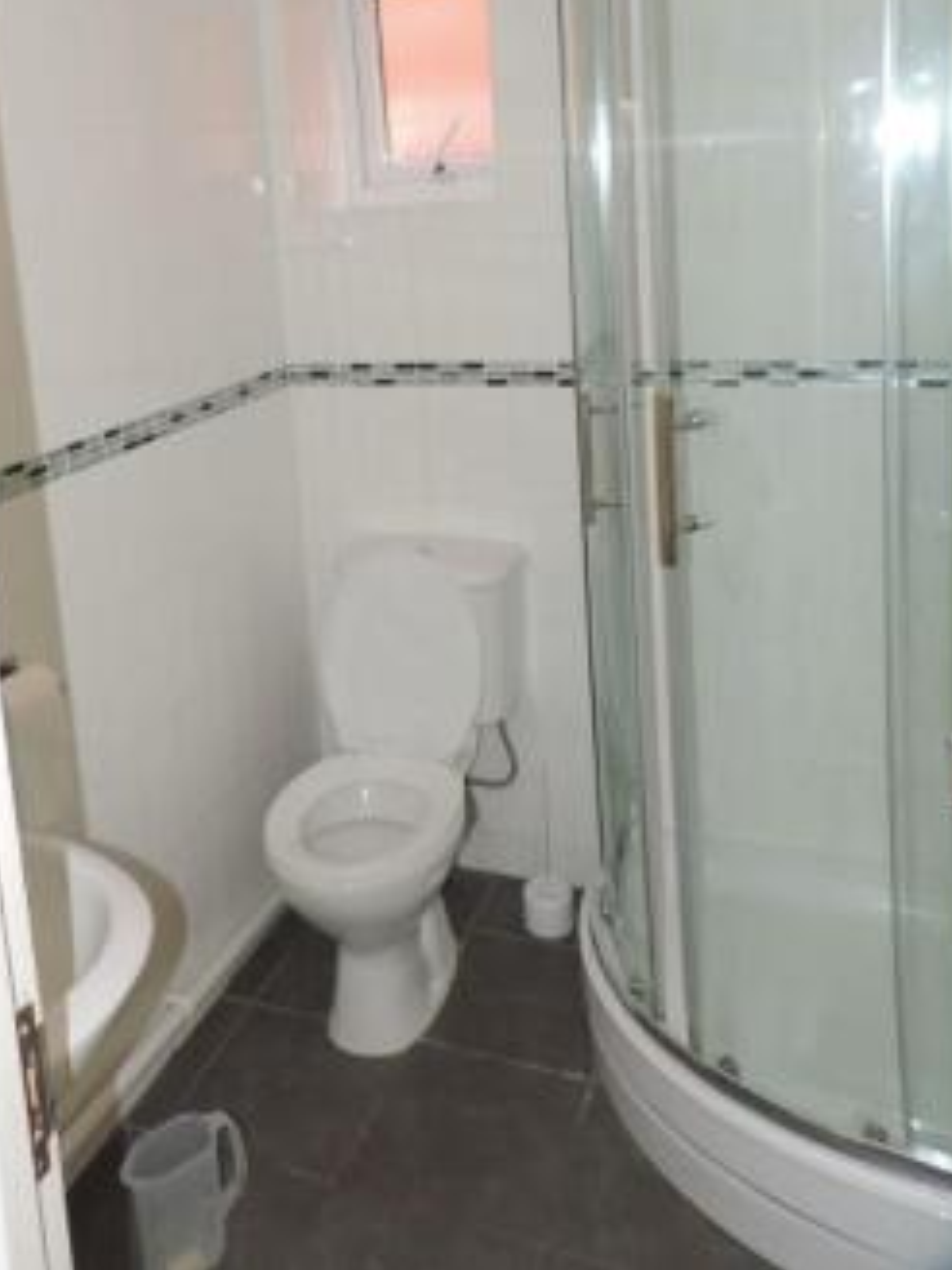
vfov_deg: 55.7
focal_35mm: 32
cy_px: 428
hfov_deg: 44.0
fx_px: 1173
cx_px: 399
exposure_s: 1/30
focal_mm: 4.3
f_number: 3
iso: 200
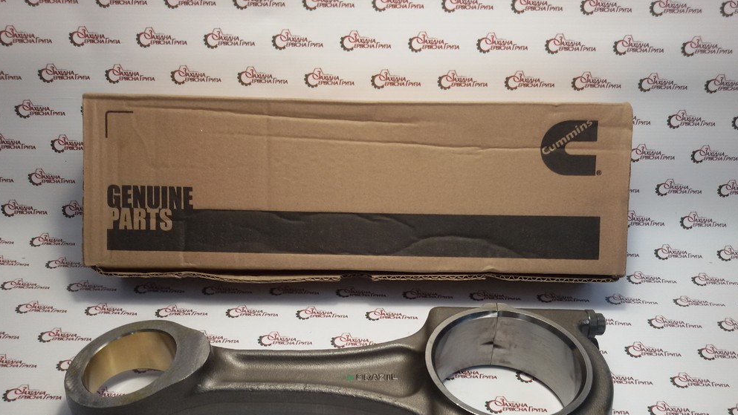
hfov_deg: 58.0
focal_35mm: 34
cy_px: 277
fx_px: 665
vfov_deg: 34.4
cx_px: 369
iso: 50
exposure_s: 1/50
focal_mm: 2.93
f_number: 2.4
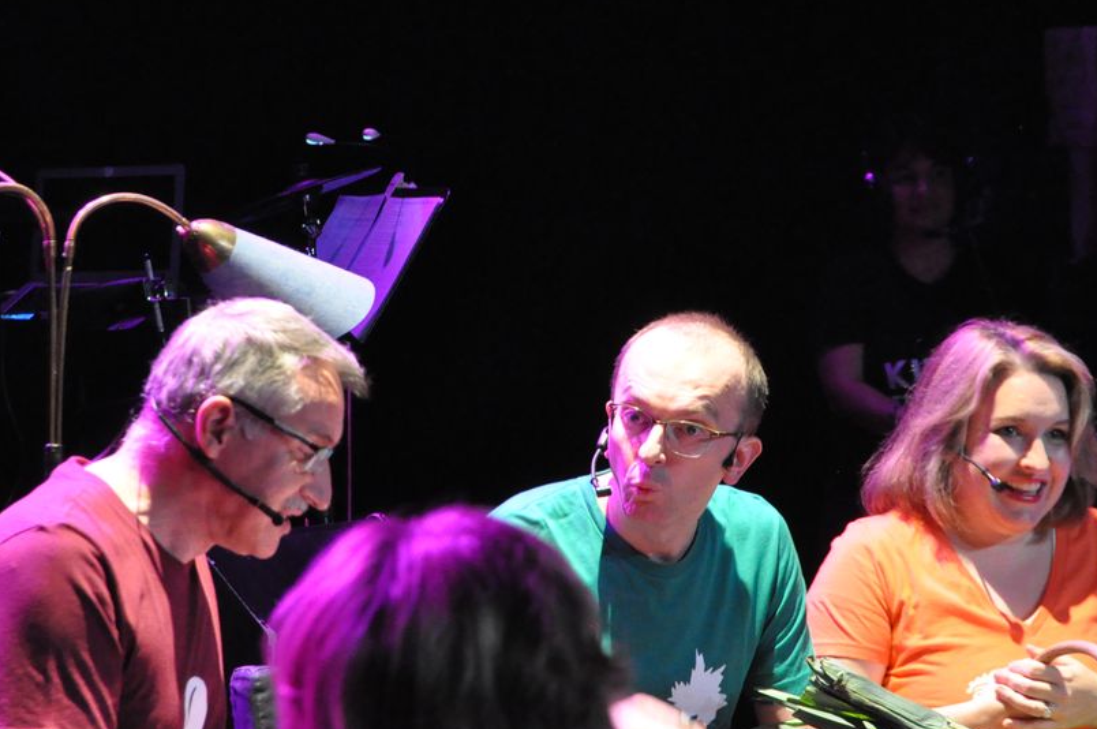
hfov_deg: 9.6
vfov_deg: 6.4
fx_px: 6544
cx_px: 565
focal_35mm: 215
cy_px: 344
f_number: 5.3
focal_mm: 90
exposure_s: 1/40
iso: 3200
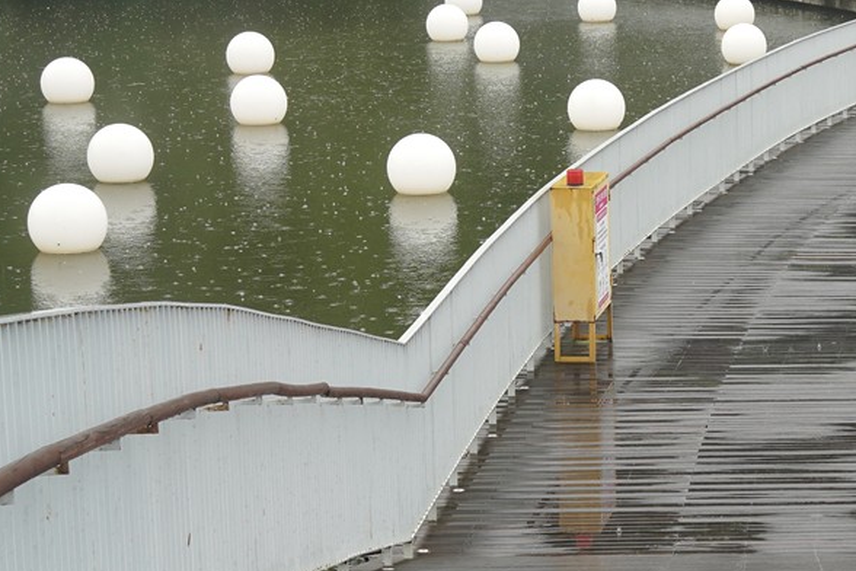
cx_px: 857
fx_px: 2829
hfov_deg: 16.8
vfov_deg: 11.5
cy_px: 293
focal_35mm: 119
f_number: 7.1
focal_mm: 35
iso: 200
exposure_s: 1/100
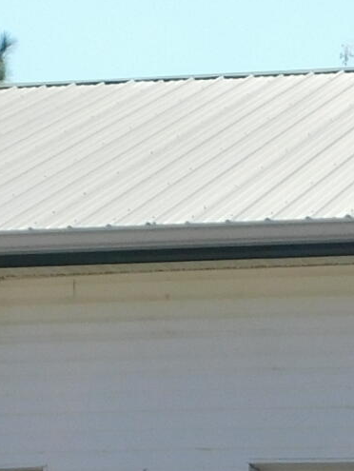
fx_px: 2969
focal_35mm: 218
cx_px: 458
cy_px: 753
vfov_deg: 8.8
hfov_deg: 6.8
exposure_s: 1/1000
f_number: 3.5
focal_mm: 6.3
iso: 125
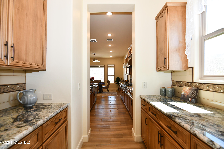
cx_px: 112
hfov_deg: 96.7
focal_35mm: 16
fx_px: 100
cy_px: 74
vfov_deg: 73.7
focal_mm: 11
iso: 200
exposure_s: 1/100
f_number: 5
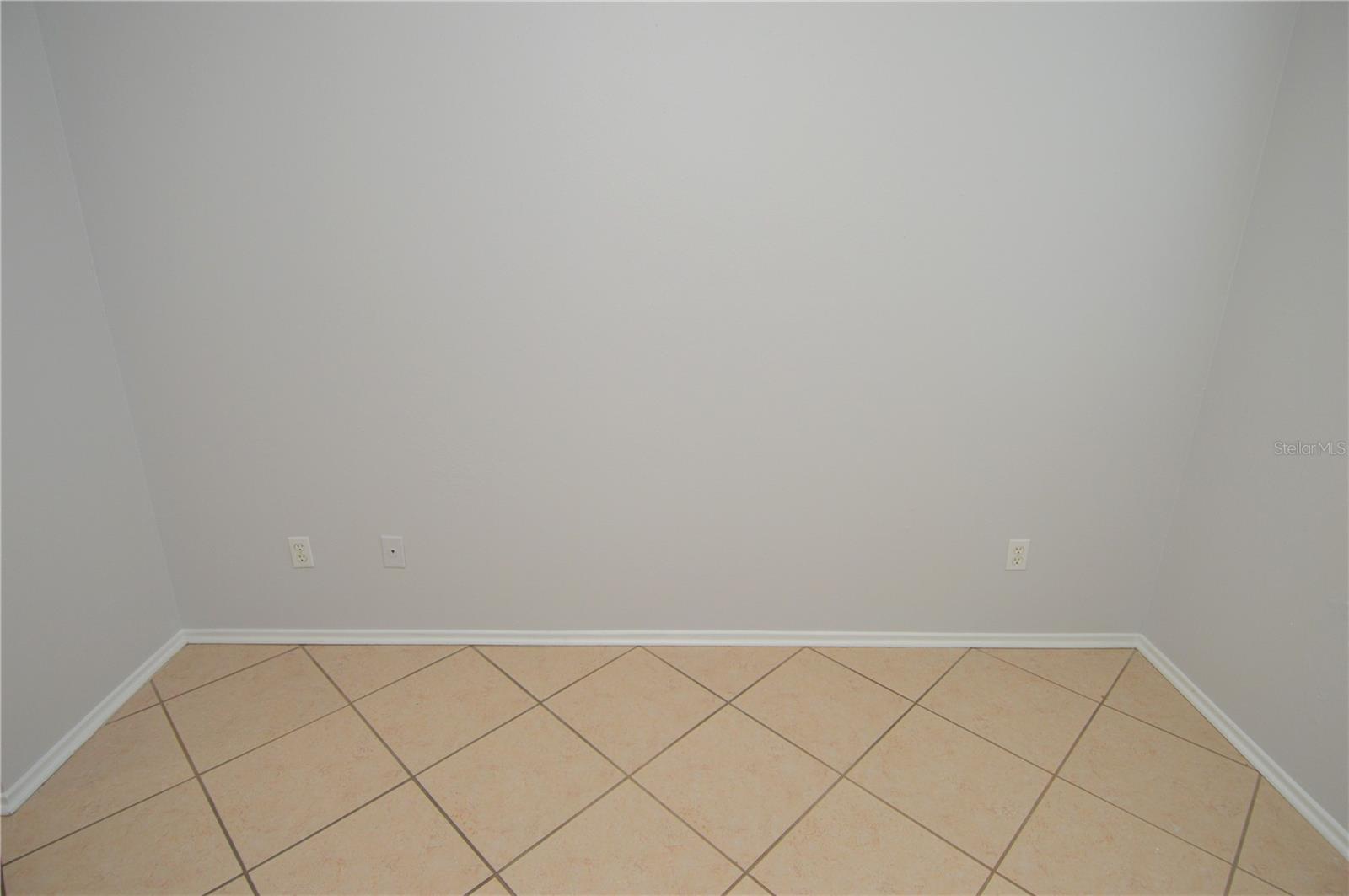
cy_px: 448
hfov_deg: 90.1
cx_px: 674
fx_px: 674
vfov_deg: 67.3
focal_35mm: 18
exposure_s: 1/60
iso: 400
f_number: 4
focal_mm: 12
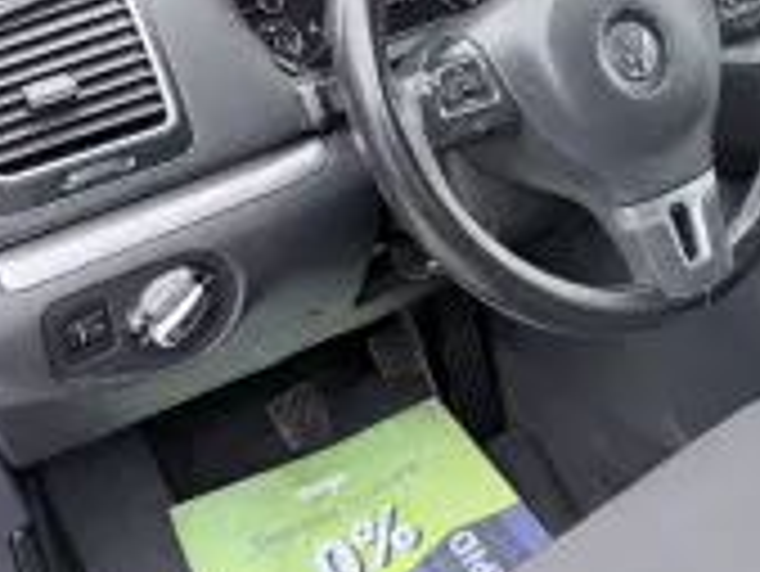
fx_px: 1121
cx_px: 607
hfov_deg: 36.2
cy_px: 167
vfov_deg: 28.3
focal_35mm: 51
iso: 100
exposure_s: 1/186
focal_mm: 6.76
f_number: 1.78
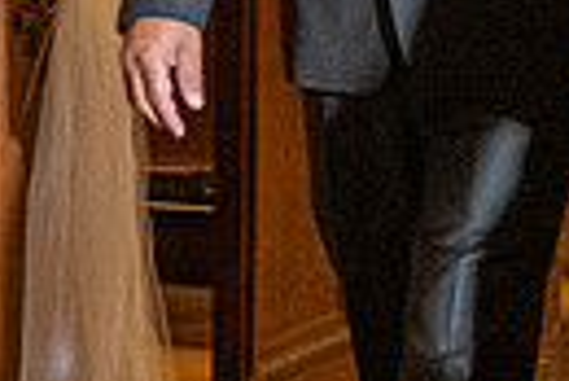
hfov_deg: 6.8
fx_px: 4747
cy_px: -68
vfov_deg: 4.6
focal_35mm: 300
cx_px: 589
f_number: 4.5
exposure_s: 1/160
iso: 1000
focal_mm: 36
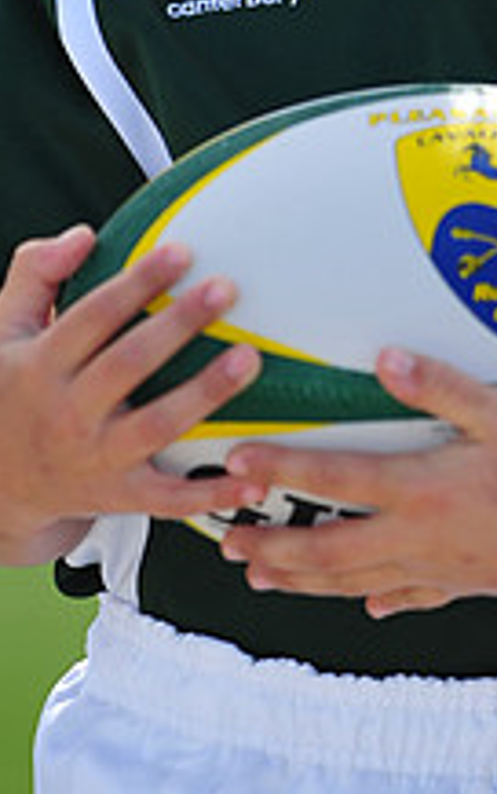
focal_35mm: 544
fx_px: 11766
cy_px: -194
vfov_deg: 3.9
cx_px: 442
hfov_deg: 2.4
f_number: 4.5
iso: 200
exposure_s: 1/1000
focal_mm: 200
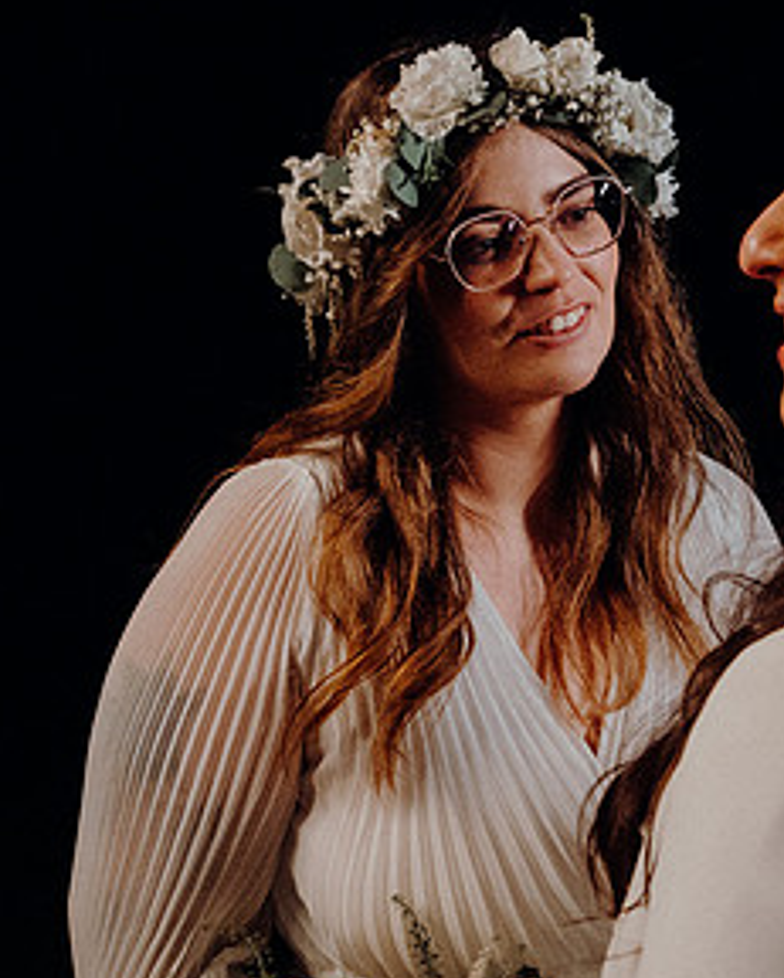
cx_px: 628
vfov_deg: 27.9
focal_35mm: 68
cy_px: 514
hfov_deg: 22.2
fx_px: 1969
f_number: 3.5
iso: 5000
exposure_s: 1/160
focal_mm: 24
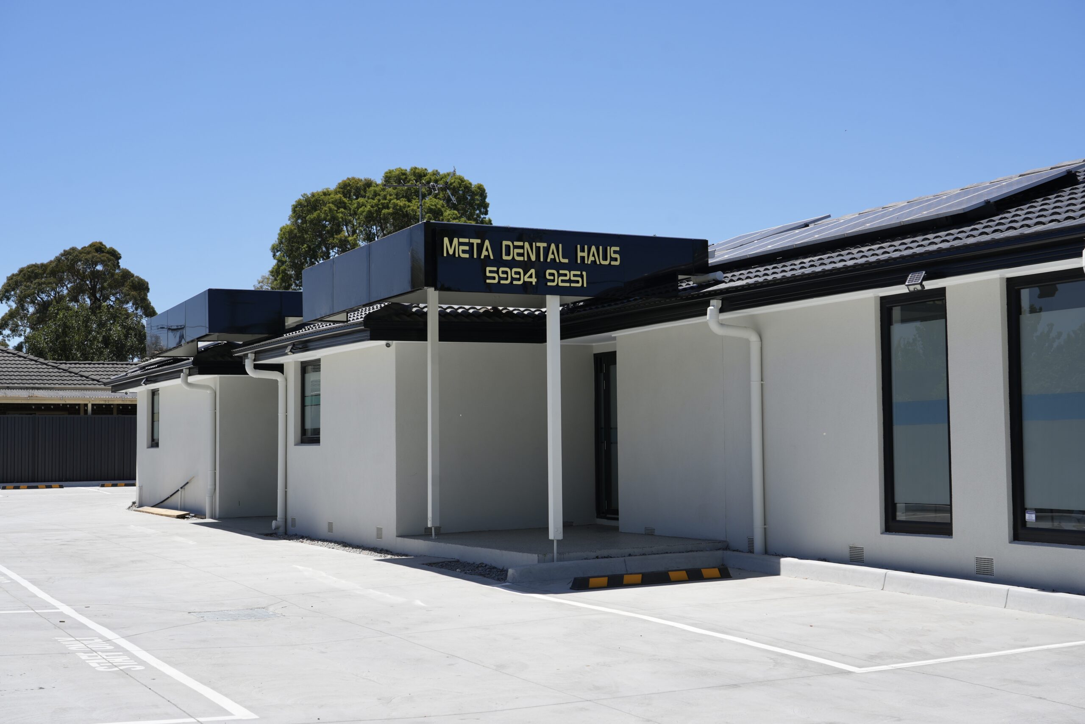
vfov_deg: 28.1
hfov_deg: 41.1
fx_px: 1447
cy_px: 362
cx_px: 542
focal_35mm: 48
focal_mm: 48
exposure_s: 1/320
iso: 100
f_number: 8
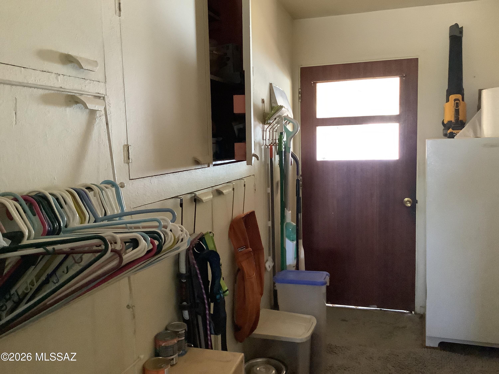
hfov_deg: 58.4
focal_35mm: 31
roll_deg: +2.0
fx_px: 447
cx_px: 250
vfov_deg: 45.4
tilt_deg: -7.0
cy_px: 187
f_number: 2.4
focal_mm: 3.3
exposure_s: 1/30
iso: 640
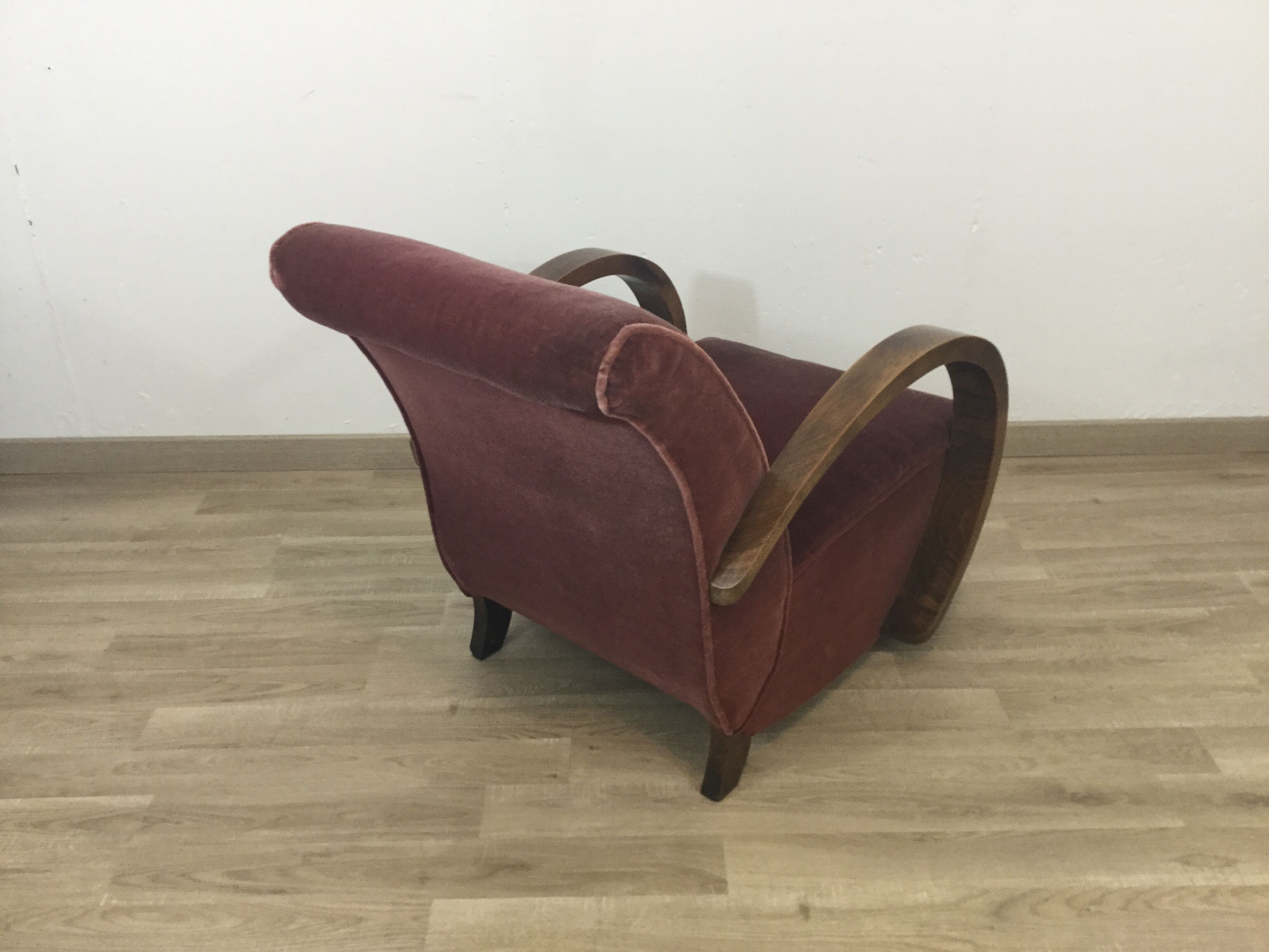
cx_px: 634
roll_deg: -1.3
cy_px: 476
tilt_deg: -28.8
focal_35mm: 31
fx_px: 1136
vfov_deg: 45.4
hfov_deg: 58.4
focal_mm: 3.3
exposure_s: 1/33
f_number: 2.4
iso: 100
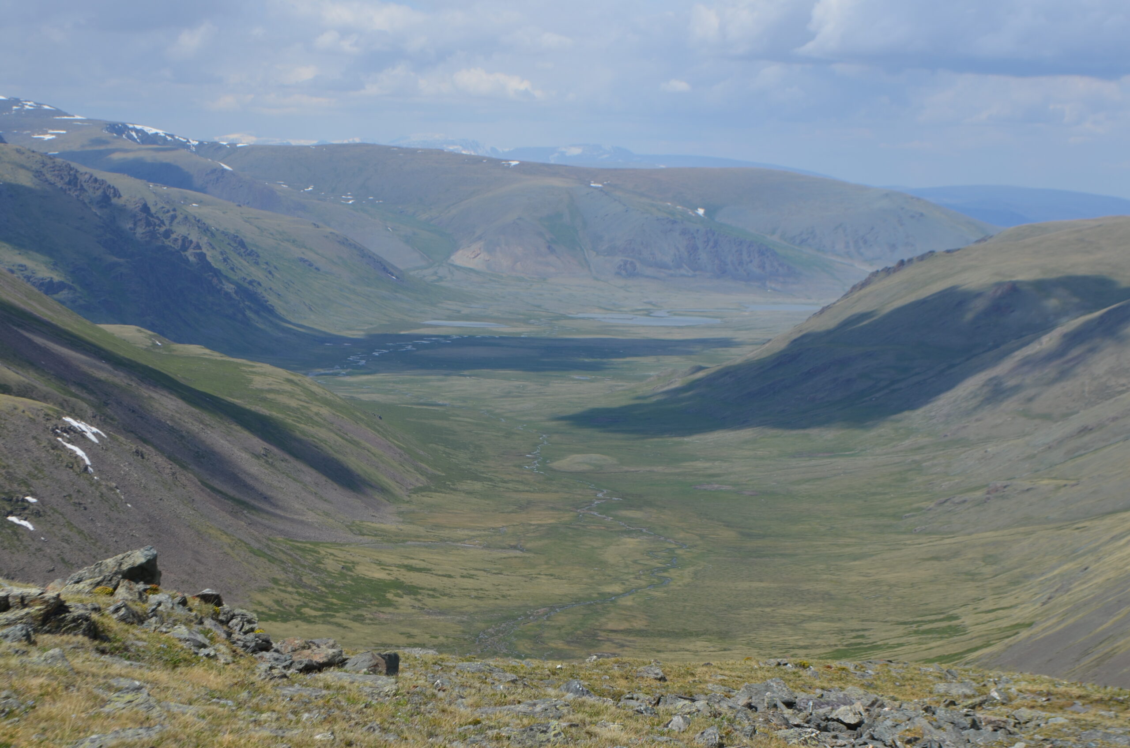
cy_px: 374
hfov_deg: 24.7
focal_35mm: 82
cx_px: 565
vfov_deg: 16.5
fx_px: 2584
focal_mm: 55
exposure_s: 1/320
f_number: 9
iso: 100
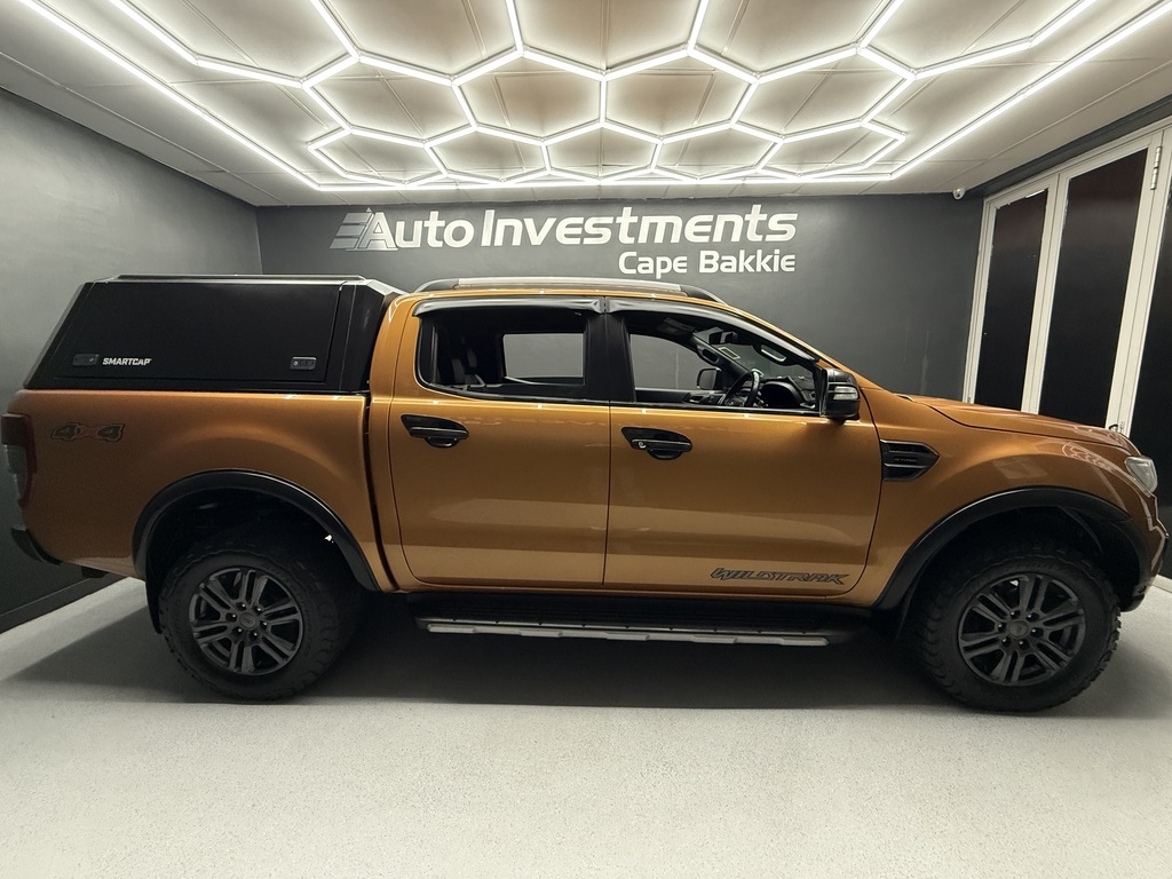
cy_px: 440
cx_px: 586
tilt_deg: -7.7
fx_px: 474
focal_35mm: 14
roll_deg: +0.6
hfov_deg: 102.1
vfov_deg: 85.7
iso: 500
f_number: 2.2
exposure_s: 1/100
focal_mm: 2.22
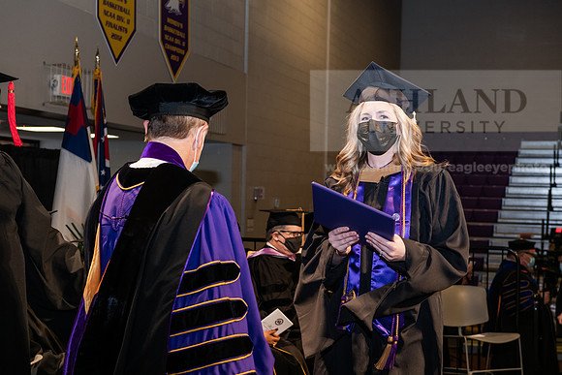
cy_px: 188
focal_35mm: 62
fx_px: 968
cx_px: 281
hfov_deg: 32.4
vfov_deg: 21.9
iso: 1600
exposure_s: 1/200
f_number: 6.3
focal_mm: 62
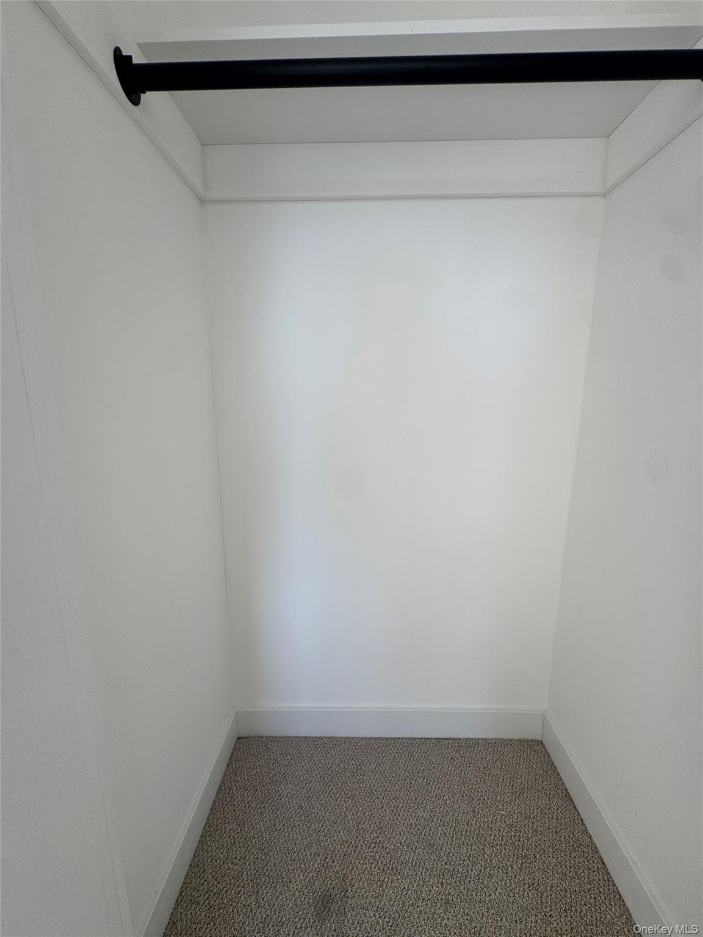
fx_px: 379
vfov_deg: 102.1
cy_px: 468
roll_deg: -1.2
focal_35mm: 14
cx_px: 352
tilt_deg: -10.0
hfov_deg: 85.7
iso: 40
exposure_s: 1/100
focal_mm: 2.22
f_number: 2.2
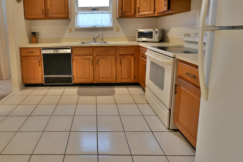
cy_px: 48
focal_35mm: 21
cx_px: 90
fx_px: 142
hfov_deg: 79.6
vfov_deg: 57.6
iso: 100
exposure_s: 1/2
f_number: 8
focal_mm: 14
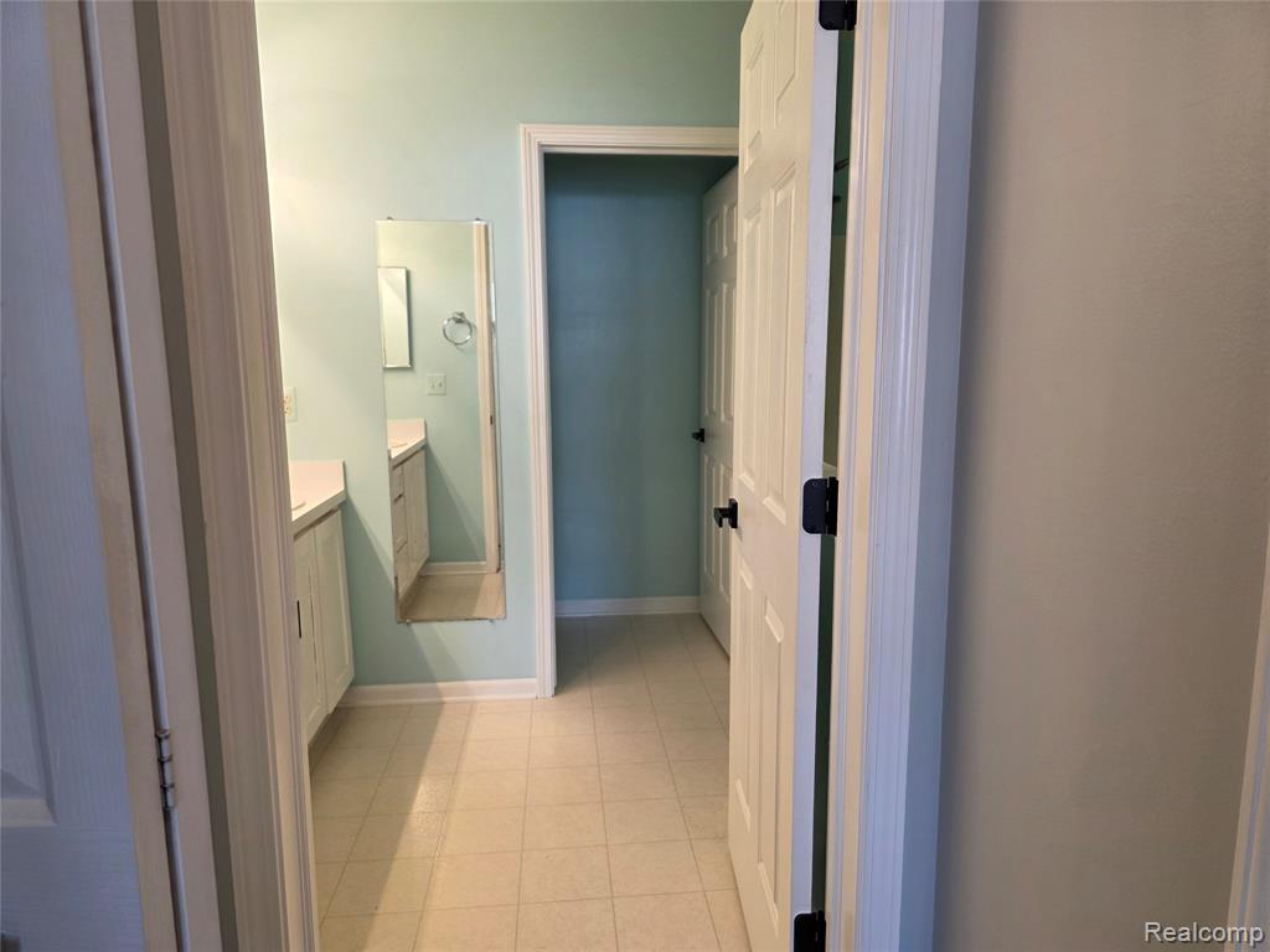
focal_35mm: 23
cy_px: 476
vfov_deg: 58.9
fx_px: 844
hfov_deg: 73.9
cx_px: 635
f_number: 1.7
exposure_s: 1/120
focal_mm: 6.3
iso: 125
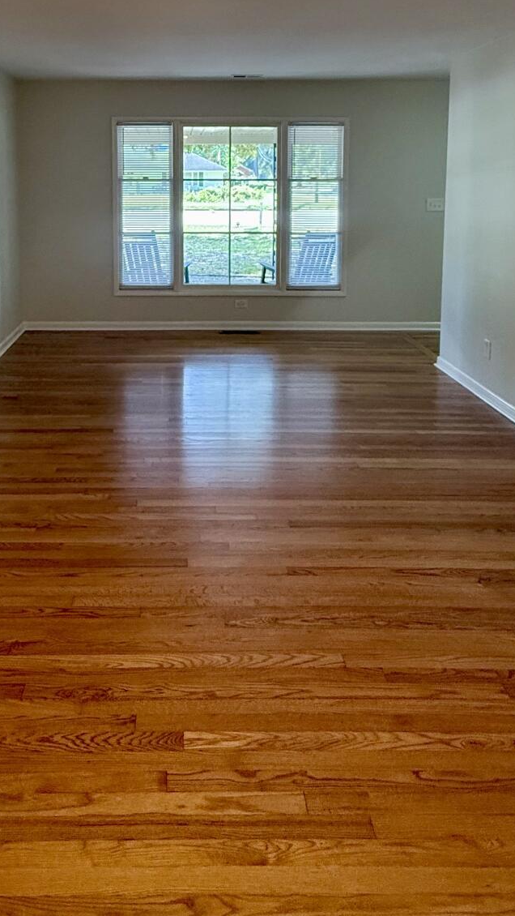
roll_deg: -0.2
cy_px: 237
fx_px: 655
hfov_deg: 42.4
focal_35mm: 27
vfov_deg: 65.8
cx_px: 174
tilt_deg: -4.1
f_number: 2.2
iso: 320
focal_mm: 2.22
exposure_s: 1/120
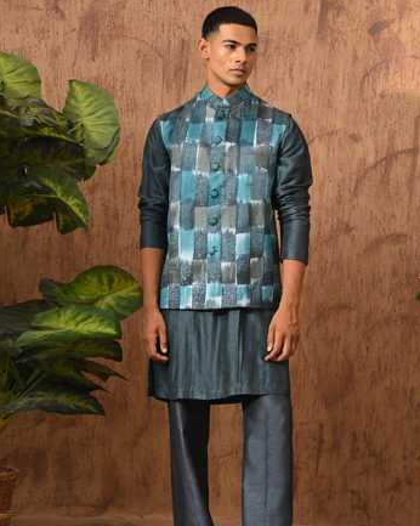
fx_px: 1275
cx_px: 210
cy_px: 301
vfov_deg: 23.3
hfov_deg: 18.7
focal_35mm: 82
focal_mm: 72
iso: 250
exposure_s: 1/100
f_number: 8
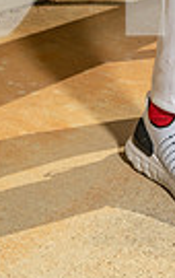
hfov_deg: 12.3
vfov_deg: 17.3
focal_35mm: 105
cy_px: -171
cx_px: 200
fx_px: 797
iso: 500
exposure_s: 1/200
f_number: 5.6
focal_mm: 31
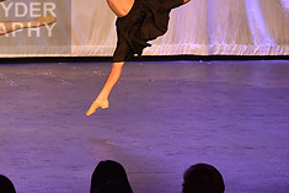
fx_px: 2217
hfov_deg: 7.4
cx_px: -63
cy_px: 22
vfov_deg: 5.0
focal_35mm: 276
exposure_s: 1/250
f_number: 4.5
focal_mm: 112
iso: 2000
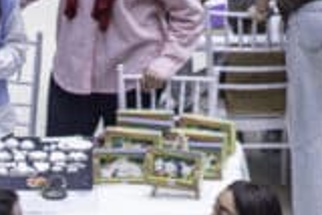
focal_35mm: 545
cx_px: 26
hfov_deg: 3.8
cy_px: 646
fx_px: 4879
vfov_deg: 2.5
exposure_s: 1/100
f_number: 3.5
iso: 200
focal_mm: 85
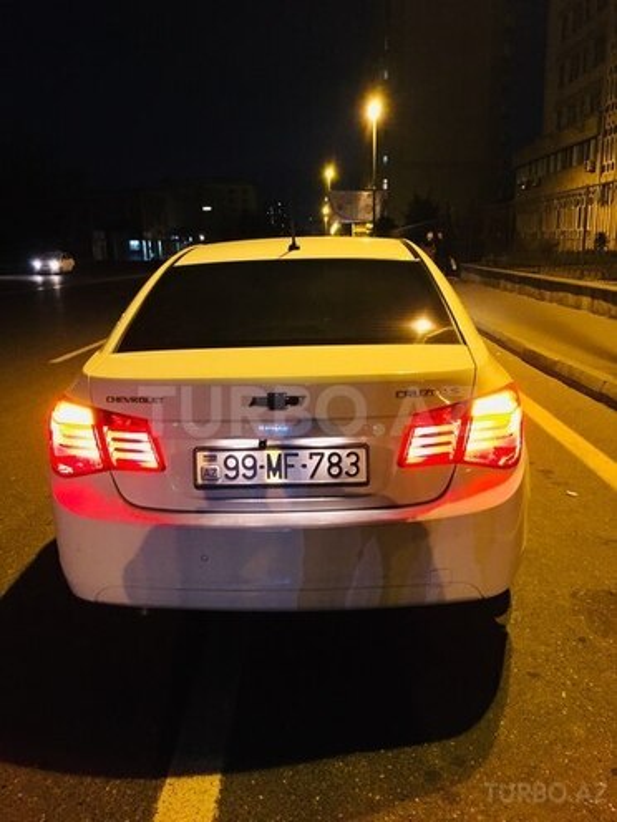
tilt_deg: -14.2
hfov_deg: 48.2
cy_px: 411
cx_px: 308
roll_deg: +1.4
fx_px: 689
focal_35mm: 29
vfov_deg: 61.7
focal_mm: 4.15
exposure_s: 1/20
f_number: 2.2
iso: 250
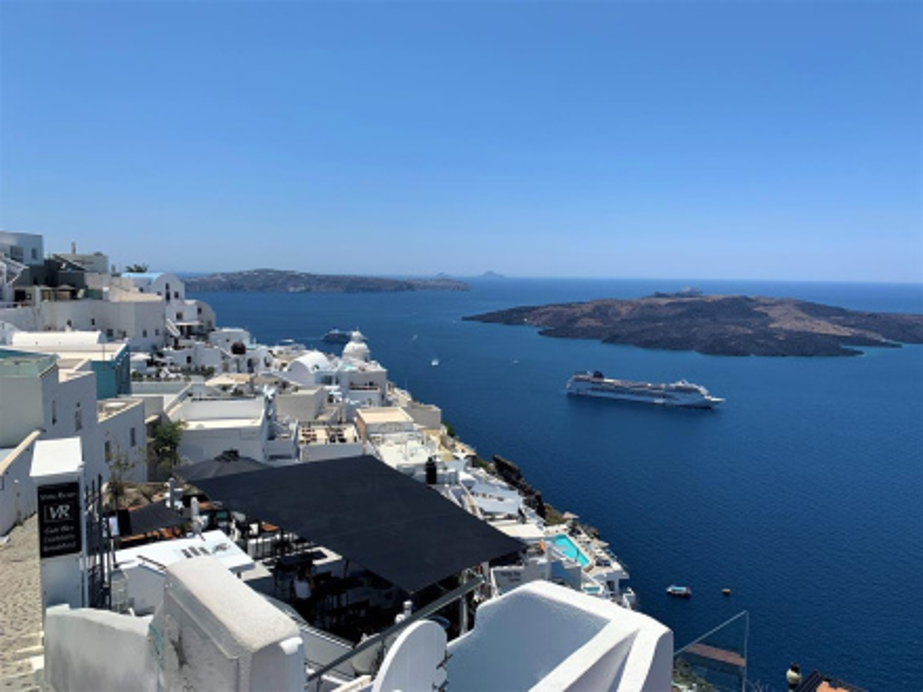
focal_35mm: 26
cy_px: 346
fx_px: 693
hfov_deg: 67.3
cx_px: 462
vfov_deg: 53.1
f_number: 1.8
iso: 25
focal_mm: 4.25
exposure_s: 1/3937
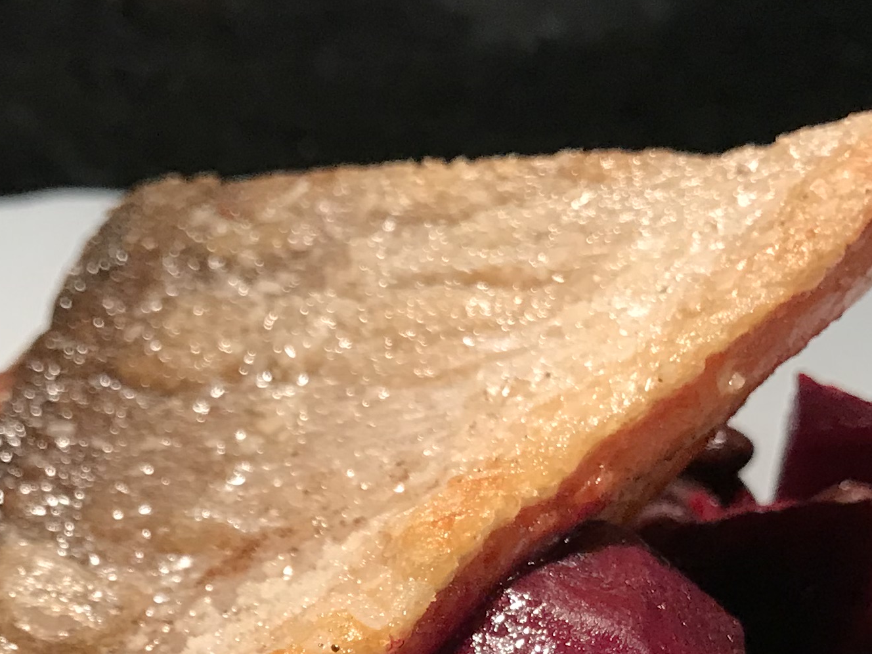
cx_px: 274
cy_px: 965
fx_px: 2141
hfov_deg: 22.9
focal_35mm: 85
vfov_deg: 16.0
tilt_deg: -33.0
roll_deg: -3.0
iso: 25
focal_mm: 3.99
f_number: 1.8
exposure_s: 1/30
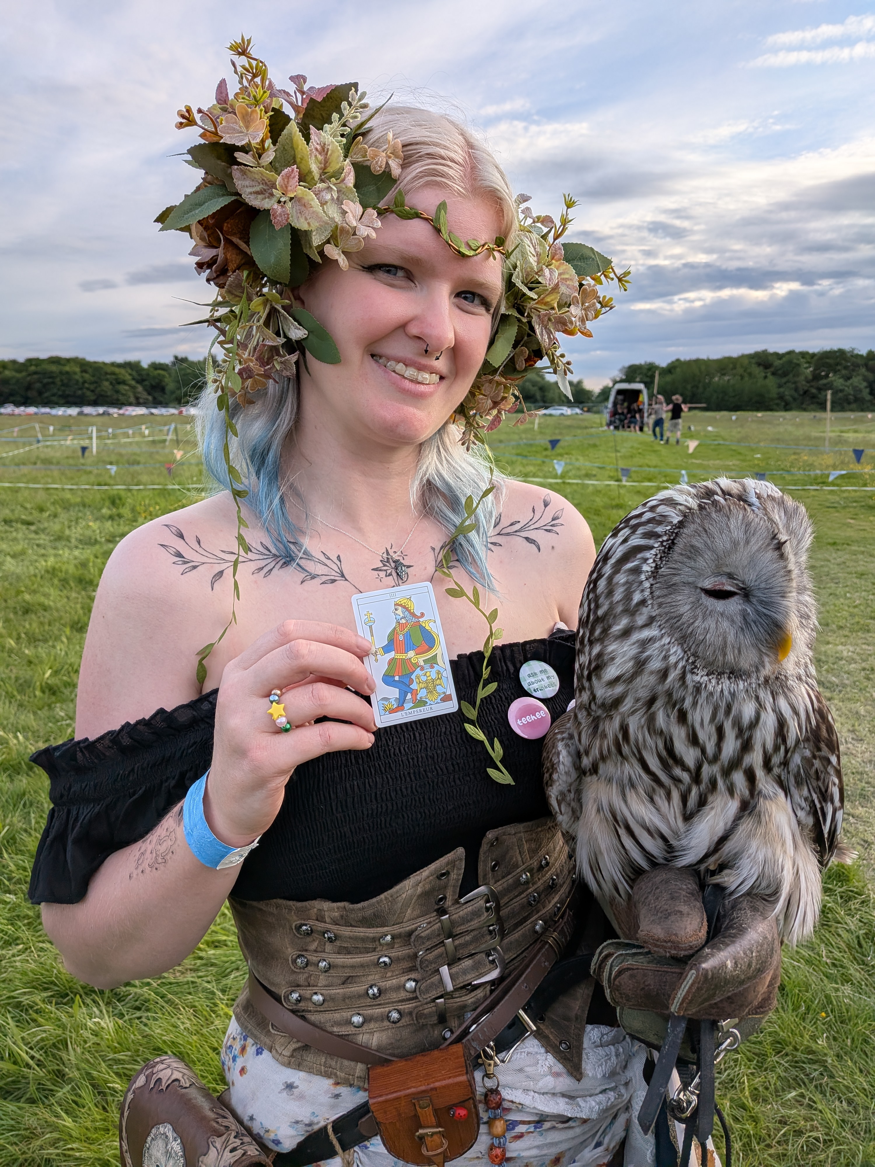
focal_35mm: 24
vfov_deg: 71.6
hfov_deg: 56.8
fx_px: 809
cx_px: 438
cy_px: 584
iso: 30
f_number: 1.7
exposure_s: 1/784
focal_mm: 4.53
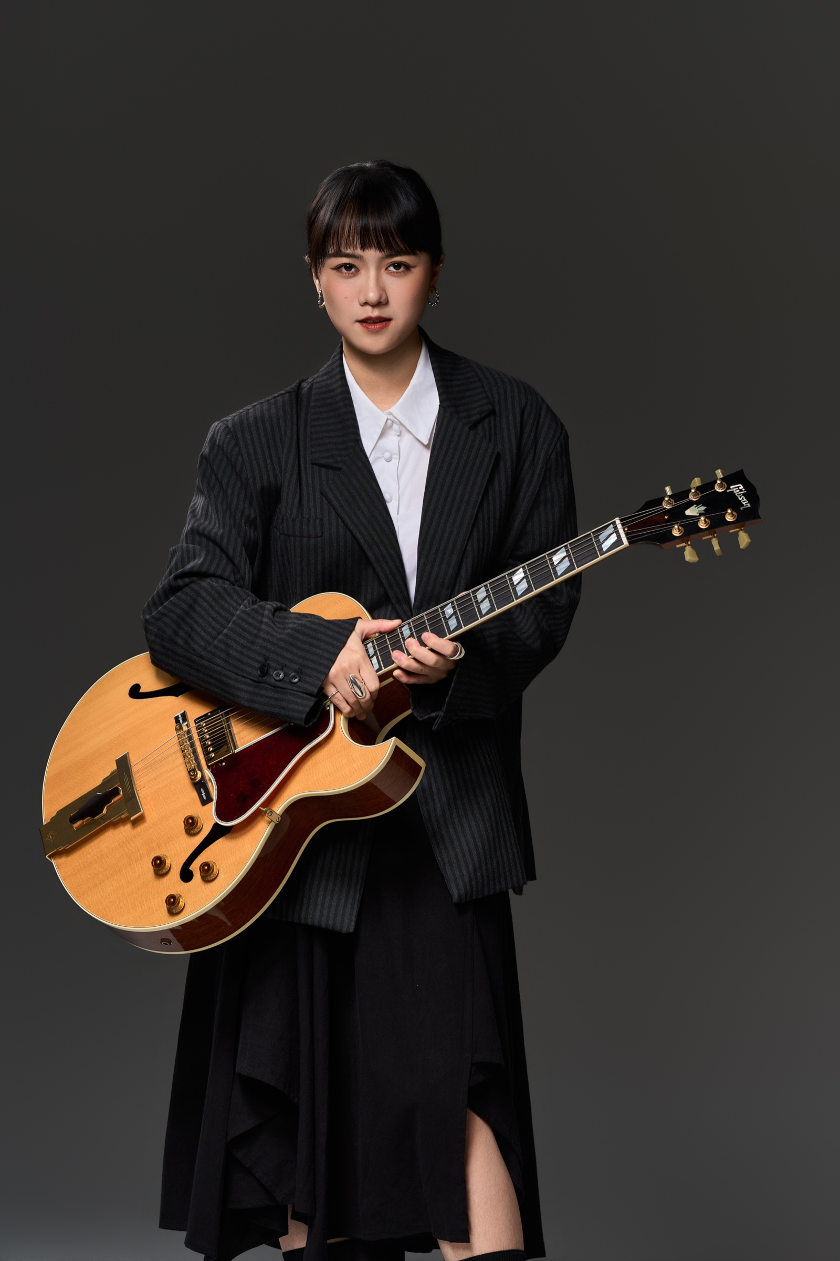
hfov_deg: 9.0
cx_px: 420
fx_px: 5320
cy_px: 630
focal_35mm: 152
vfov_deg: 13.5
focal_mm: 152
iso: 400
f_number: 8
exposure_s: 1/160
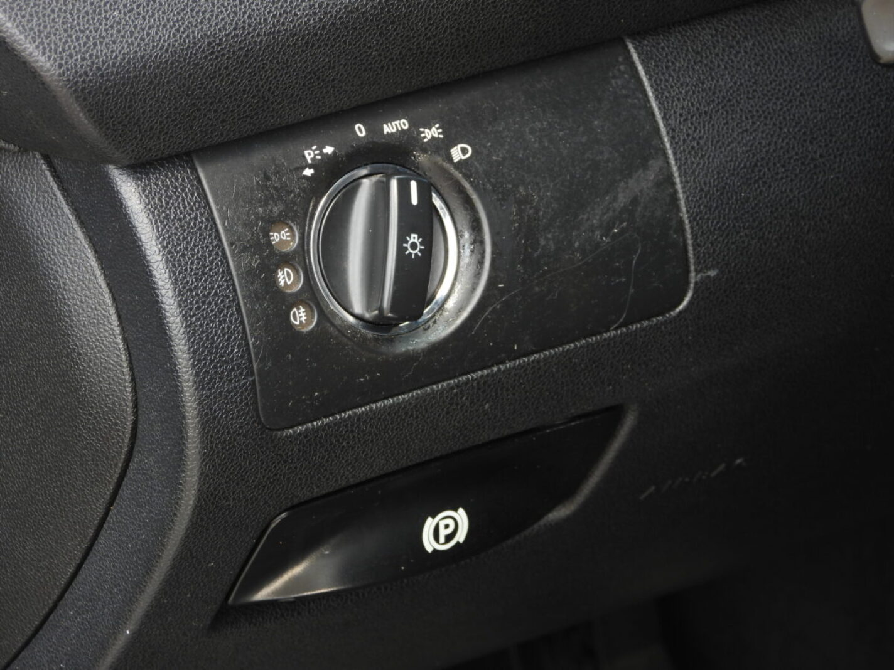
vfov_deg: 8.7
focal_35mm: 170
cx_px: 447
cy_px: 335
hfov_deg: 11.6
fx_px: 4390
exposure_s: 1/60
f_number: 4
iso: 100
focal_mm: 30.5
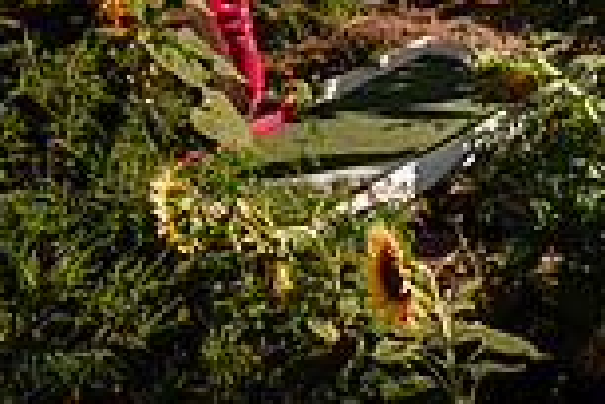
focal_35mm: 91
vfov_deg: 14.6
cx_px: 819
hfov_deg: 20.2
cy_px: -50
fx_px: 1529
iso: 64
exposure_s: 1/250
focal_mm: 24
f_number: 5
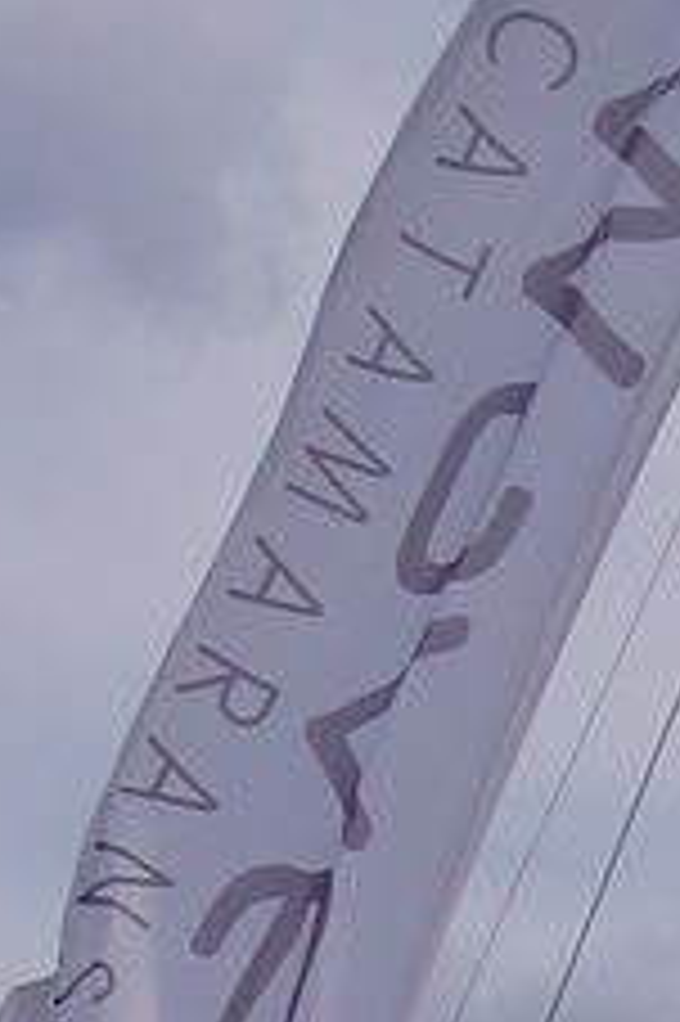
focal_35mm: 238
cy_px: 2118
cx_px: 2090
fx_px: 6753
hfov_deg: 5.4
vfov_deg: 8.2
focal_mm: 18
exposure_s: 1/640
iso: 100
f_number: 8
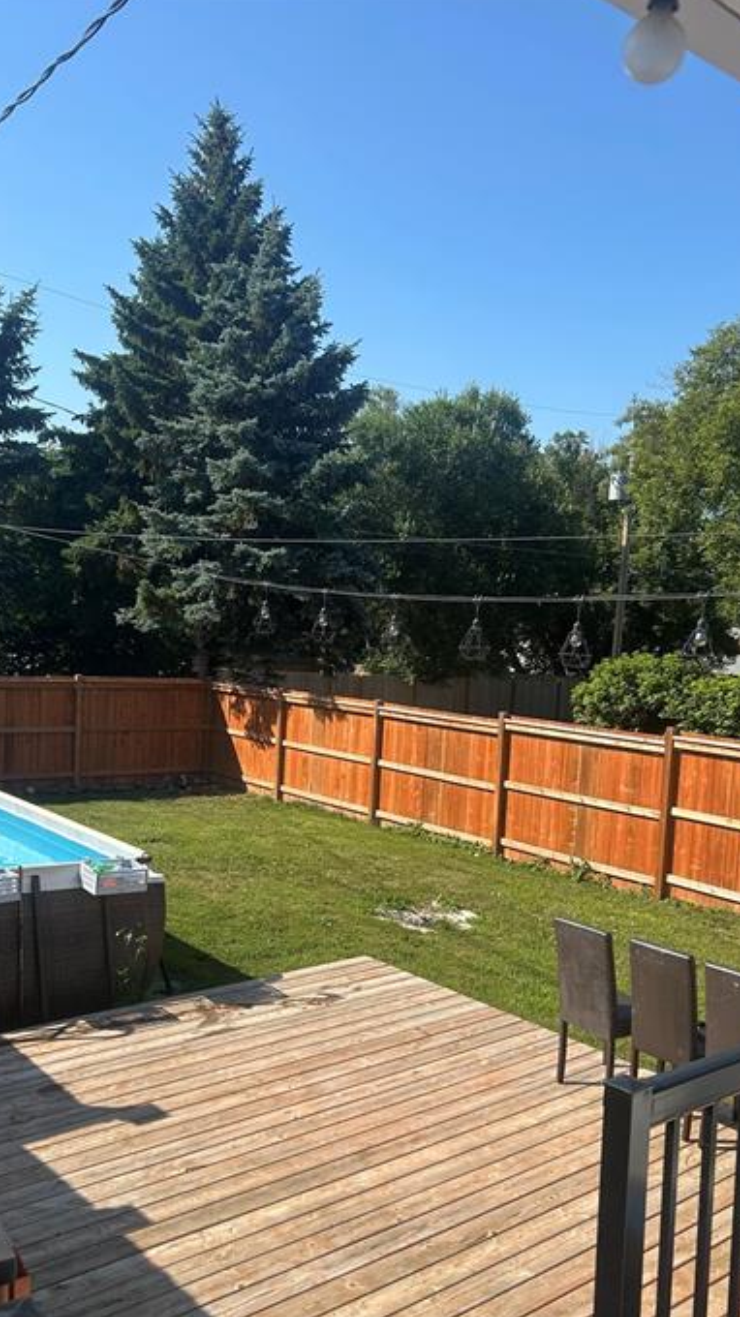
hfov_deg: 36.6
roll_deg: -3.2
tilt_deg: -6.0
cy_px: 732
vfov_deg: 60.9
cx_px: 333
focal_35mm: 32
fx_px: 1117
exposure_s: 1/2299
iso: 50
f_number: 1.5
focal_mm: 5.7
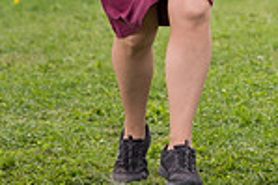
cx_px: 325
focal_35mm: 371
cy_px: -121
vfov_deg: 3.7
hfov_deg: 5.5
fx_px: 2862
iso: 100
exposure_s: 1/1000
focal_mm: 95
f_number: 2.8
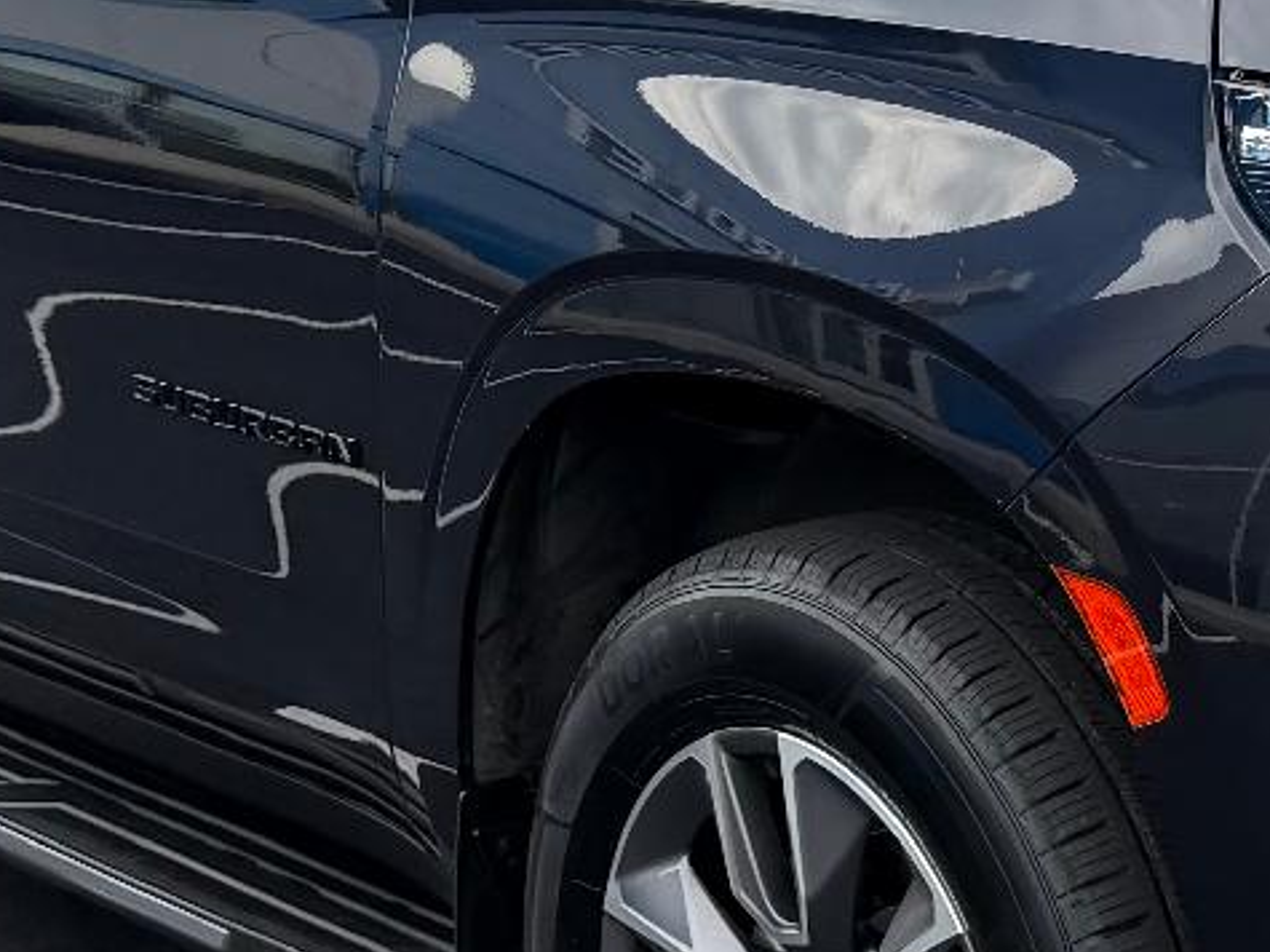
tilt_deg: -15.5
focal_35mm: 97
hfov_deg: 19.8
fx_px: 3558
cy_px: 468
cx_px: 1163
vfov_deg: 15.2
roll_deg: +2.3
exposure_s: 1/2801
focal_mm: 6.76
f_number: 1.78
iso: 80
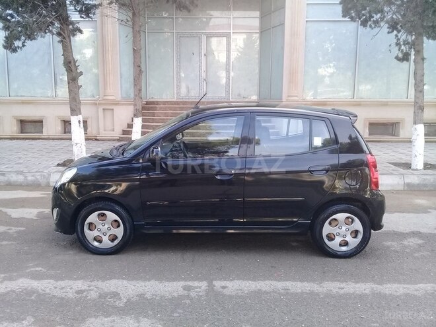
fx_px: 390
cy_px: 164
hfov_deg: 58.4
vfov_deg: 45.4
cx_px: 218
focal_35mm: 31
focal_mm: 3.3
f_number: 2.2
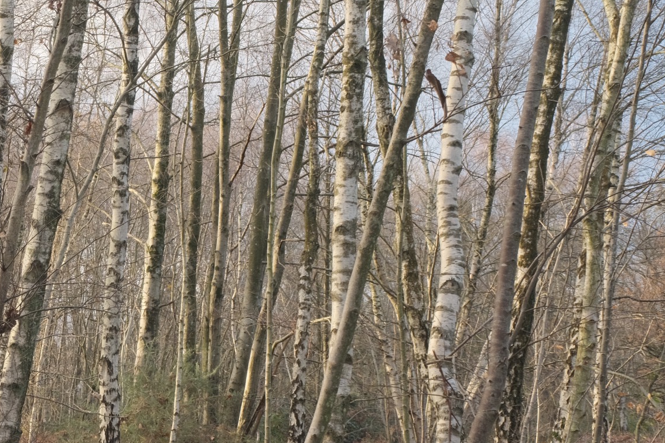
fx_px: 1219
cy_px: 288
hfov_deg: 28.0
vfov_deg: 20.5
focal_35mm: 66
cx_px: -53
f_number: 8
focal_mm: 20.2
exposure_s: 1/100
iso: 1250
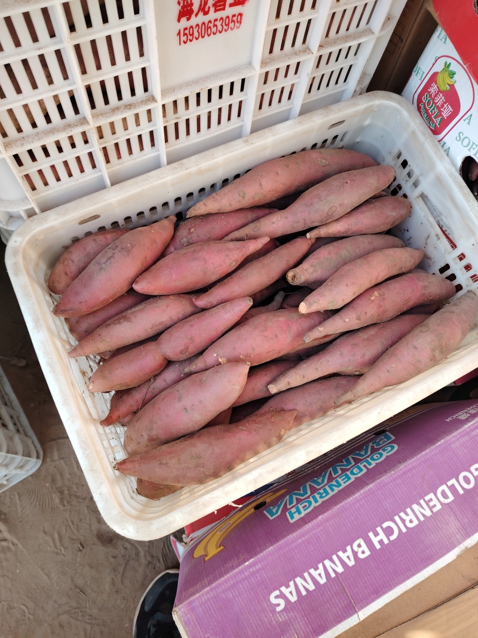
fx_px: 442
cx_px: 239
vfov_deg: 71.6
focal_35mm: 24
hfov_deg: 56.8
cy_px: 319
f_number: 1.75
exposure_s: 1/120
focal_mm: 5.25
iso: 275
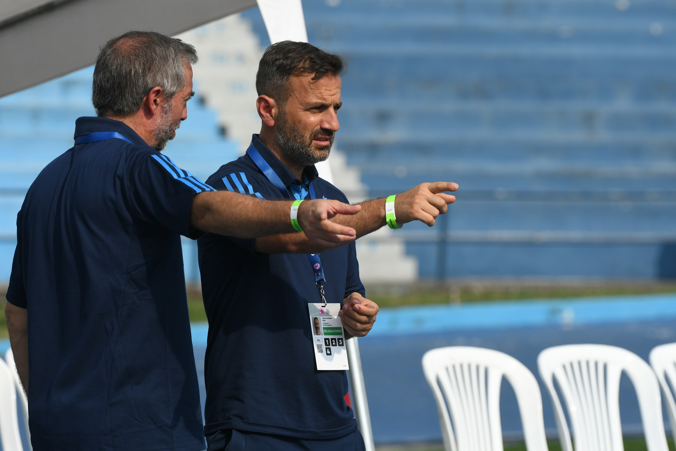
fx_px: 4638
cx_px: 338
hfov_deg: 8.3
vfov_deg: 5.6
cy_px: 226
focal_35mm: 247
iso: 125
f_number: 5
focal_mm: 165
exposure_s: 1/1250
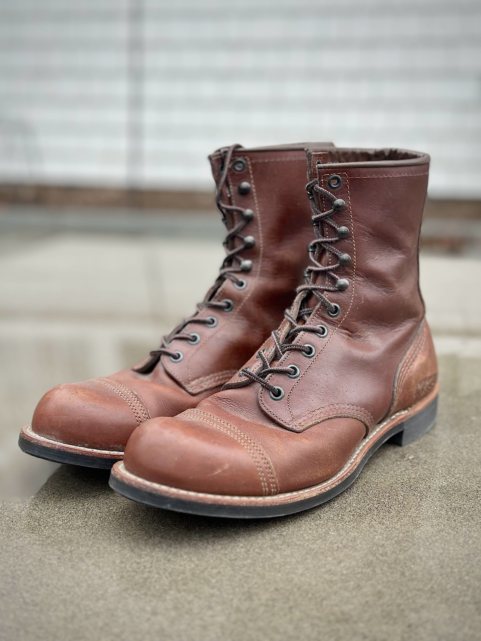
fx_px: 889
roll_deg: +0.1
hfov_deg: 30.3
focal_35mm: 48
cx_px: 240
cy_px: 320
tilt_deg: -15.3
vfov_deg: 39.7
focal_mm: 6.86
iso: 80
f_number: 1.78
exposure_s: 1/253
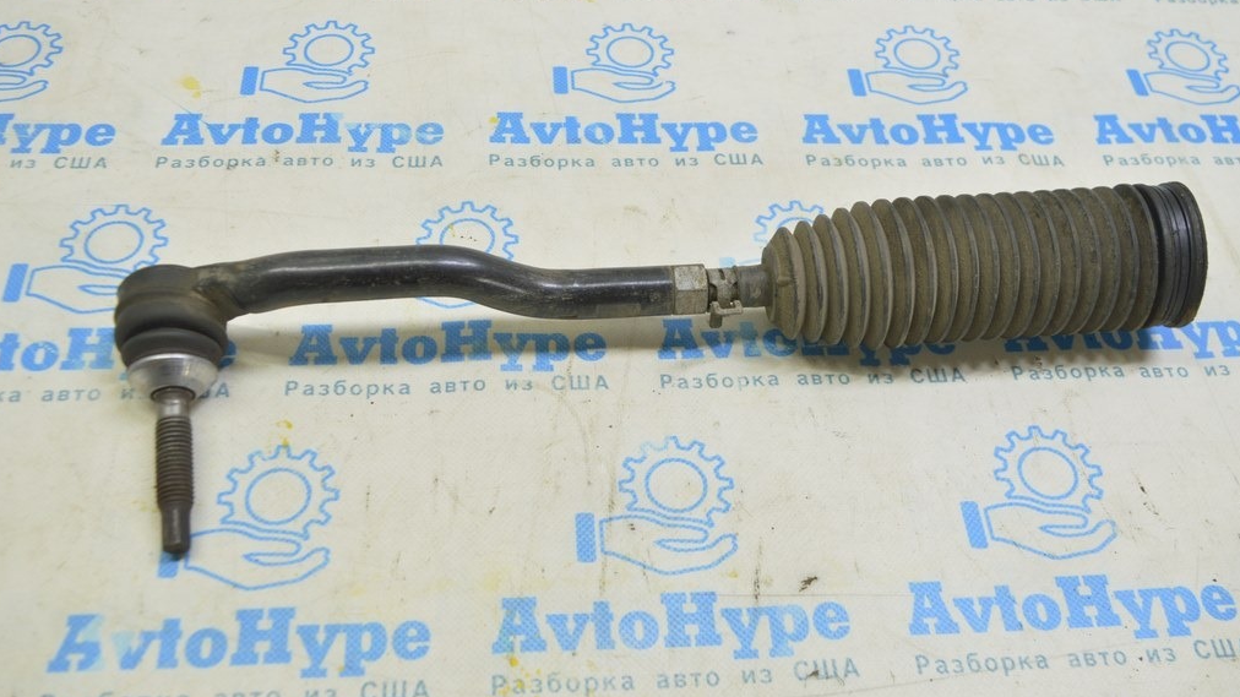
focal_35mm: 37
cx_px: 621
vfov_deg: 32.4
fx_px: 1201
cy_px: 361
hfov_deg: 54.6
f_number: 5.6
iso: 400
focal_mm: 23
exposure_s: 1/20
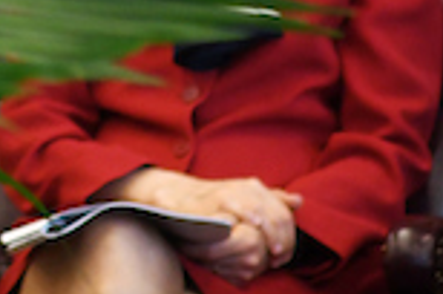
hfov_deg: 3.1
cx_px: -938
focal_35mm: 664
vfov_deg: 2.0
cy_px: -672
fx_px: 8154
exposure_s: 1/200
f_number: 3.5
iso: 1000
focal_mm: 85
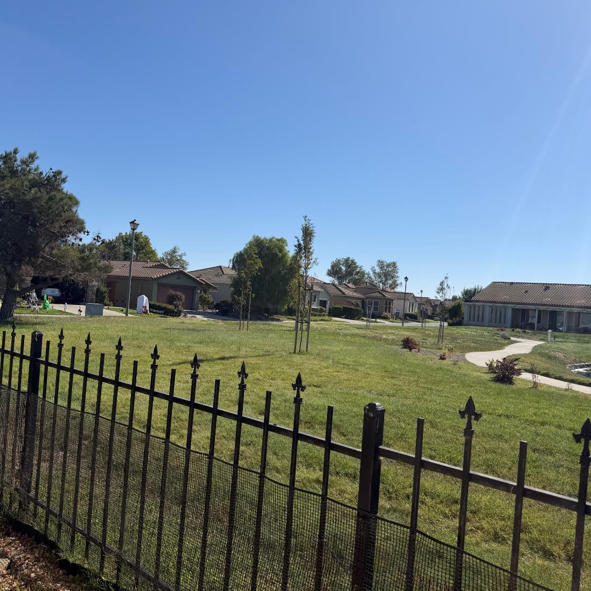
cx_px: 291
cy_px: 301
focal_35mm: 29
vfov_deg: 55.6
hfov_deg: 55.6
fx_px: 560
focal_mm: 6.76
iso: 80
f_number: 1.78
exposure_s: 1/7353
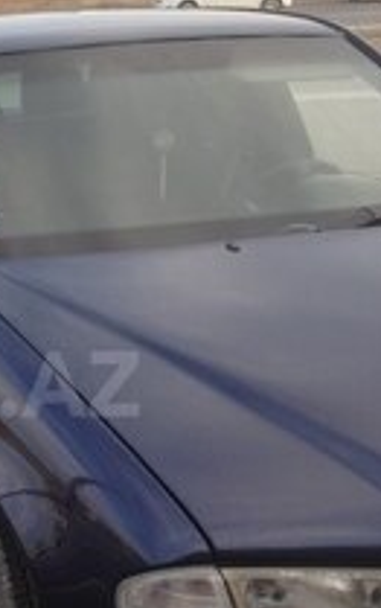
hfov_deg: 15.2
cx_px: -84
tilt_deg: -17.7
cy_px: 384
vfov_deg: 24.8
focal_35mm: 83
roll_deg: +1.8
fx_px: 1376
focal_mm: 4.12
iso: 50
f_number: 2.4
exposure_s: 1/158
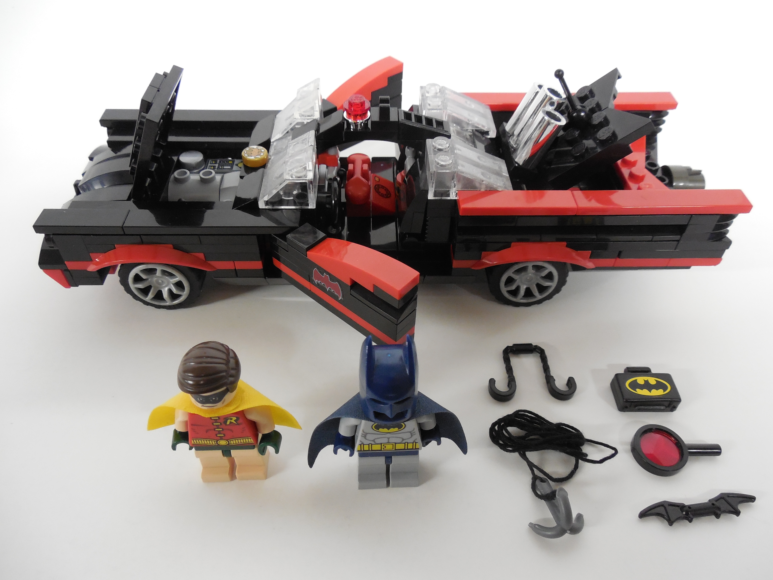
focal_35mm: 25
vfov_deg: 54.9
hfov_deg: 69.4
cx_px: 386
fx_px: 558
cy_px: 290
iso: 400
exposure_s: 1/8
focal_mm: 4.5
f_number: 3.3
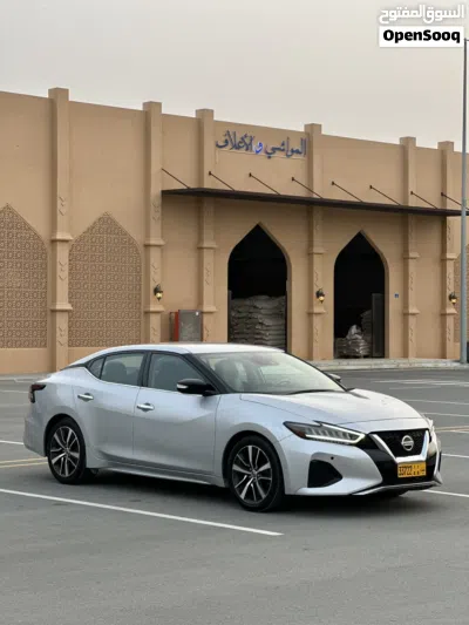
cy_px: 312
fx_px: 1390
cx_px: 234
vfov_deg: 25.3
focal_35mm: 77
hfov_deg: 19.1
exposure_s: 1/121
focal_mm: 9
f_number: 2.8
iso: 64
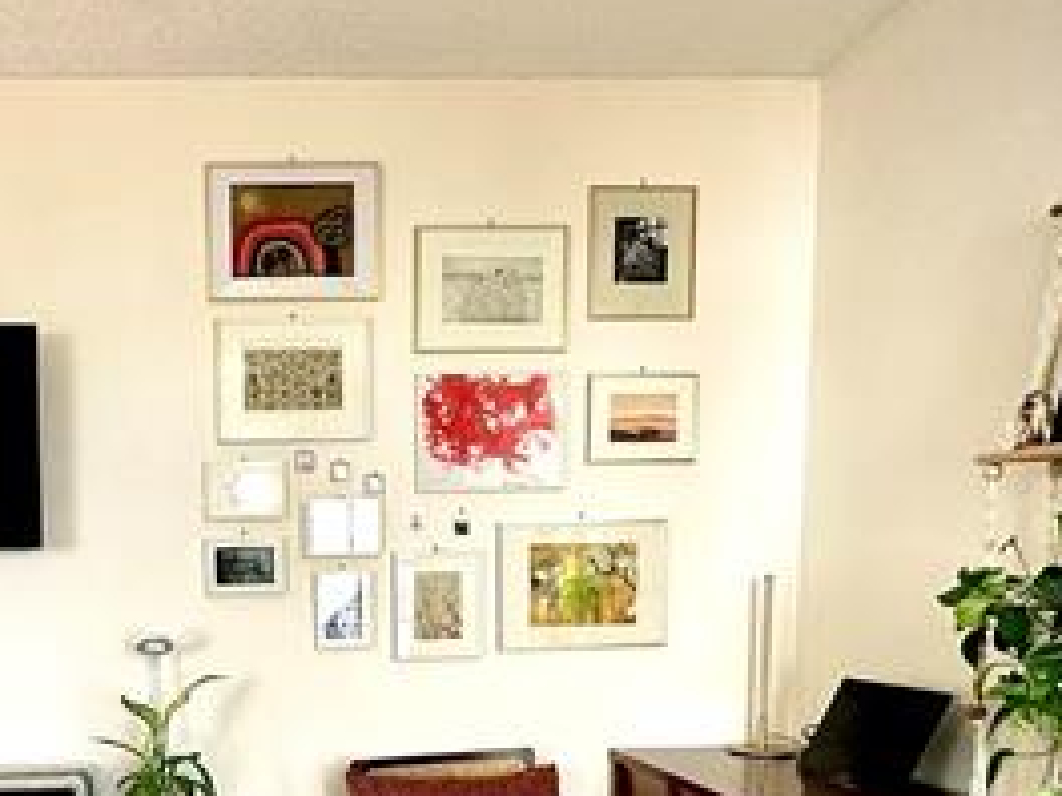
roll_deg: +0.4
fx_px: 1043
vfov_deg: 39.3
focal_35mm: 34
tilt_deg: -5.3
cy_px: 687
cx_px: 249
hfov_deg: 51.4
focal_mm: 2.22
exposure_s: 1/60
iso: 200
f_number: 2.2
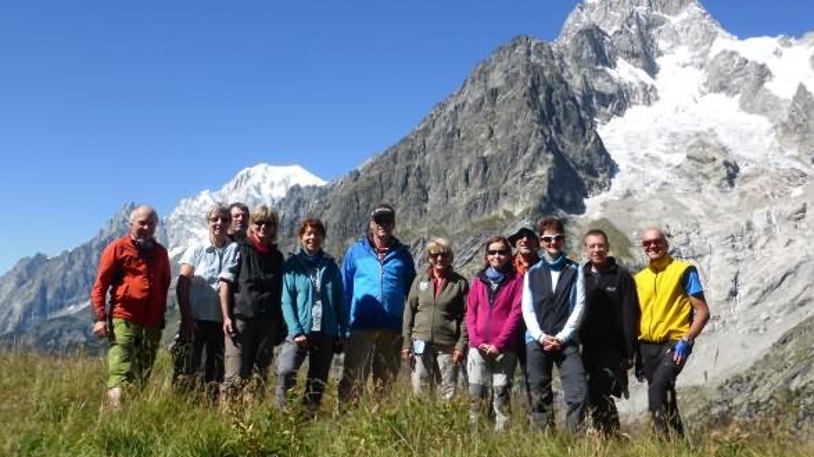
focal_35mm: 39
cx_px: 415
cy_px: 235
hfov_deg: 51.6
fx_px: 842
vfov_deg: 30.4
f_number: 3.7
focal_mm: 6.1
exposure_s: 1/1000
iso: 100
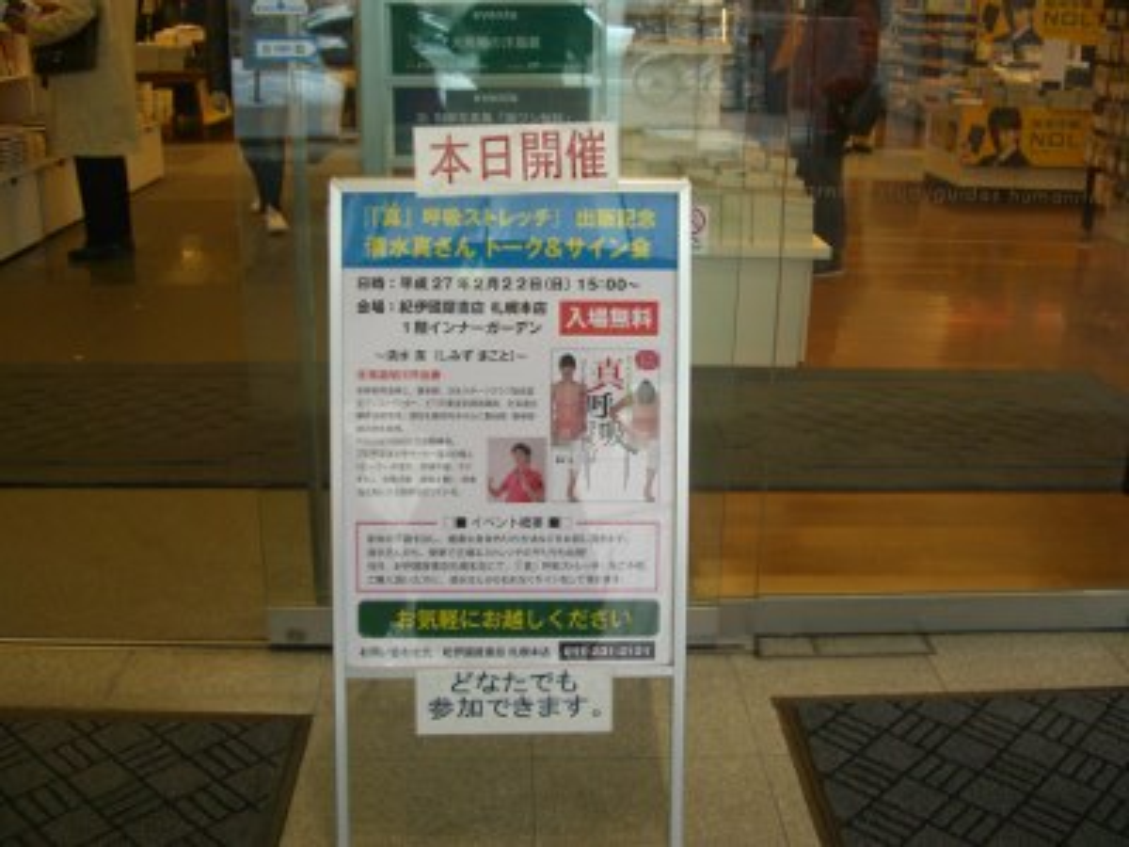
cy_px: 424
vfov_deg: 37.7
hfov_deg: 49.0
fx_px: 1239
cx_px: 564
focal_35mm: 38
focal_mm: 7.9
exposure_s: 1/100
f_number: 2.8
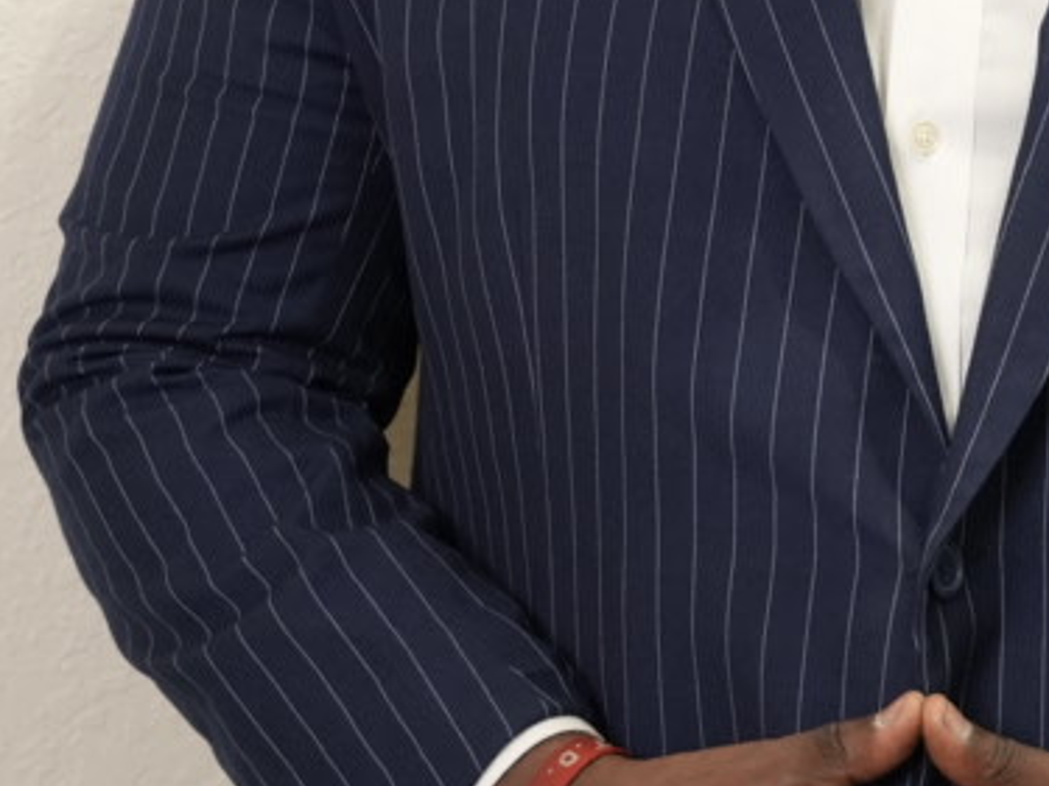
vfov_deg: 10.4
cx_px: 1069
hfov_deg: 13.9
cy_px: -137
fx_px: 4238
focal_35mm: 140
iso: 1250
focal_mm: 33.7
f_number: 2.8
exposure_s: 1/125
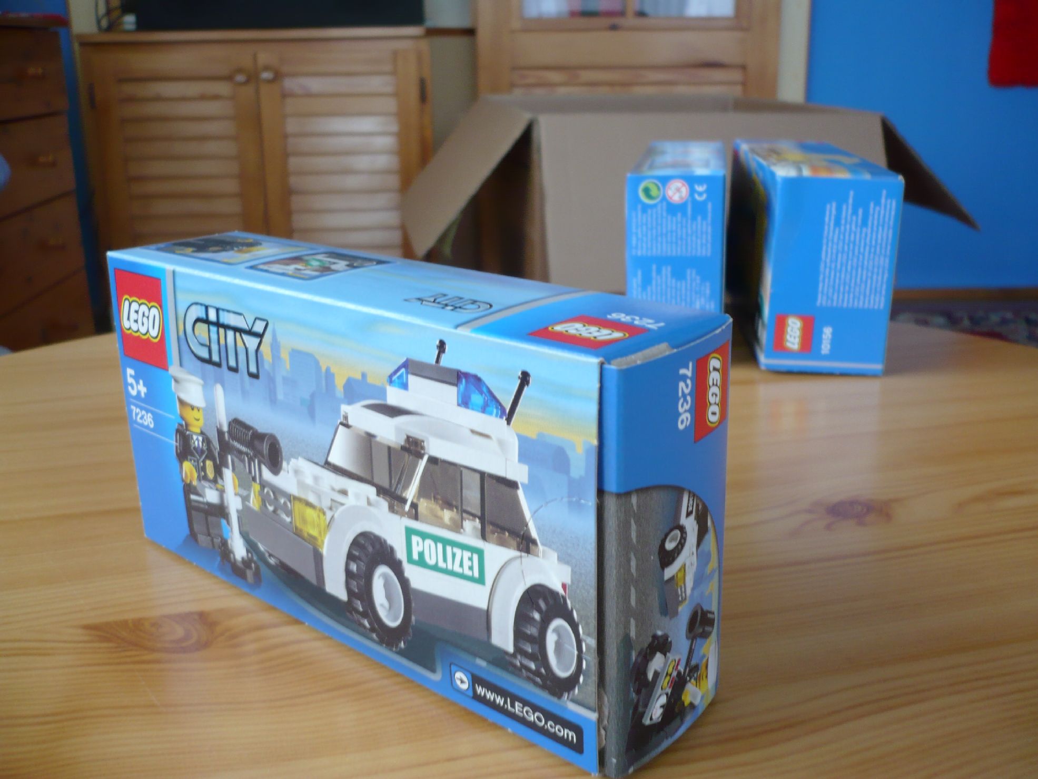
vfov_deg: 40.7
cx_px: 519
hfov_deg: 52.6
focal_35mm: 35
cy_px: 390
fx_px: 1049
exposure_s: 1/20
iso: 100
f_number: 2.8
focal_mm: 5.8
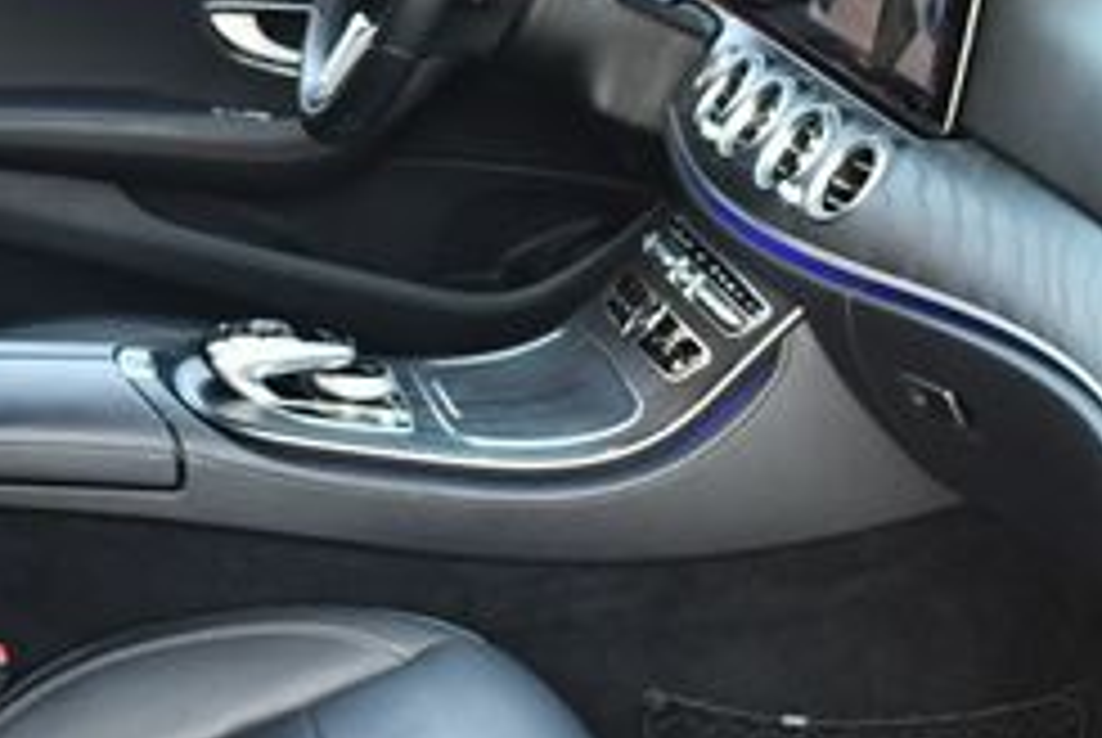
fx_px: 2881
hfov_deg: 21.6
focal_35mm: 94
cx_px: 391
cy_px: 486
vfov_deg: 14.6
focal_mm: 18
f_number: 3.5
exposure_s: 1/250
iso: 800
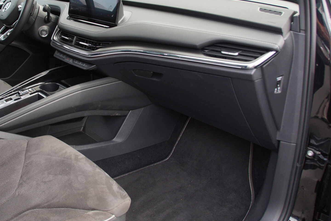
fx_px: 331
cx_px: 118
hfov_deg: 52.4
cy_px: 80
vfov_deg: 36.6
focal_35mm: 36
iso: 100
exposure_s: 1/80
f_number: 4.5
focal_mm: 18
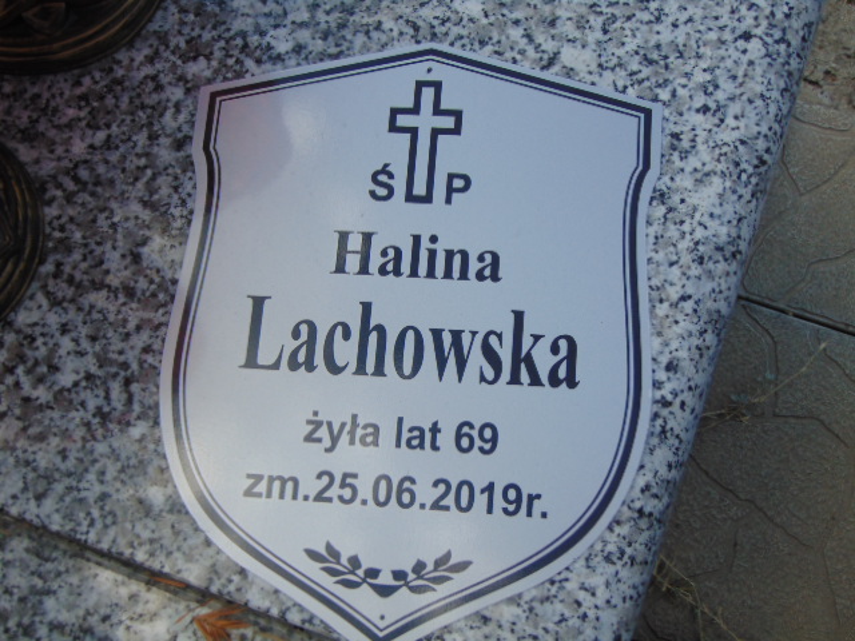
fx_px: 1235
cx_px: 428
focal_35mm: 50
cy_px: 320
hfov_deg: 38.2
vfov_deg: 29.1
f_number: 3.5
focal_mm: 9
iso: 80
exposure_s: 1/800
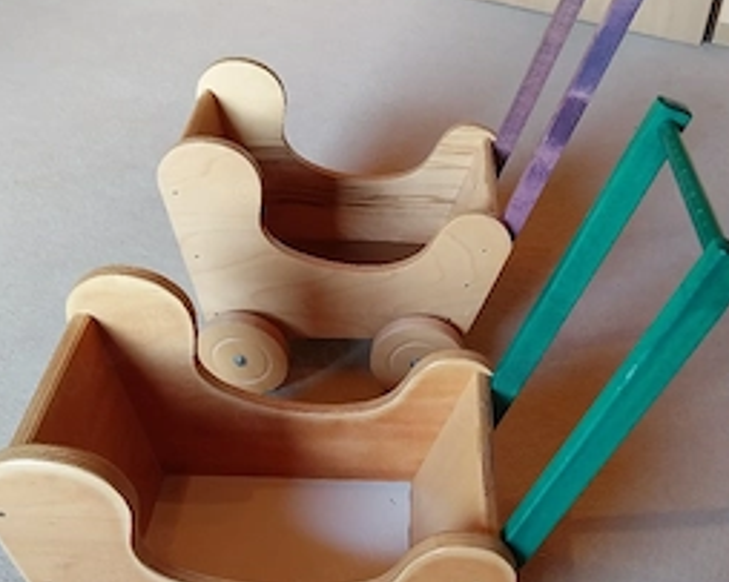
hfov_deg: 45.8
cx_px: 376
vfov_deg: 36.9
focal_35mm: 40
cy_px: 396
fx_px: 863
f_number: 1.8
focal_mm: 4
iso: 250
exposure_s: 1/50
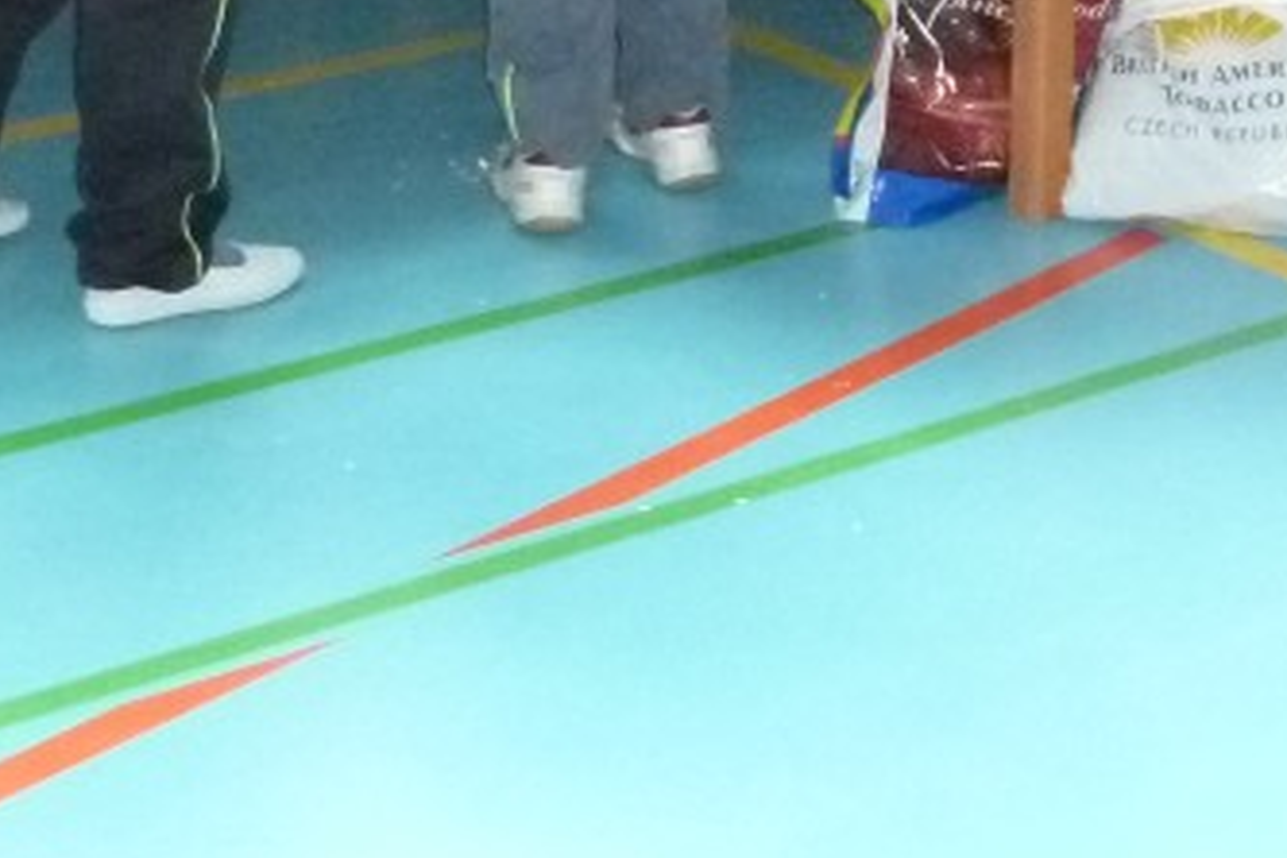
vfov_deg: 11.8
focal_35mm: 112
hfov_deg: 17.9
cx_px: 1190
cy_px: -386
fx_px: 4004
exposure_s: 1/30
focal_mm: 5.7
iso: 640
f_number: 3.5
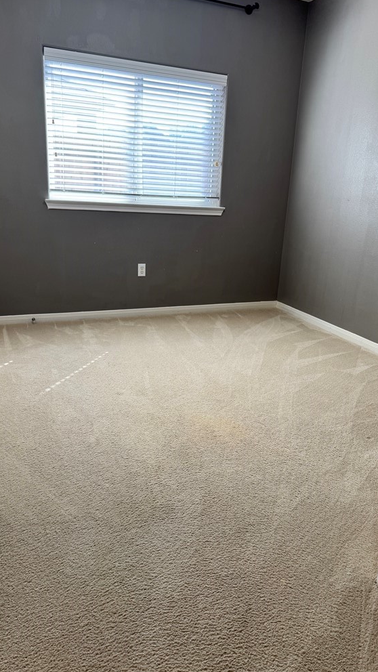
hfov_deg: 42.8
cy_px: 340
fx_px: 481
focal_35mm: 27
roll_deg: -4.0
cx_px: 213
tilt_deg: -17.9
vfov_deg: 69.9
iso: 80
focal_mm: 6.76
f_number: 1.78
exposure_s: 1/120
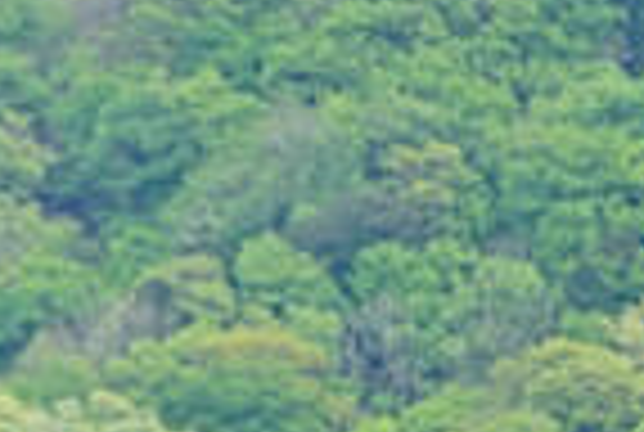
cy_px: 396
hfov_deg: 1.6
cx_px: -315
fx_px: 22515
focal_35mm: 1256
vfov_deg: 1.1
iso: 400
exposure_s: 1/800
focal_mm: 300
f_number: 5.6
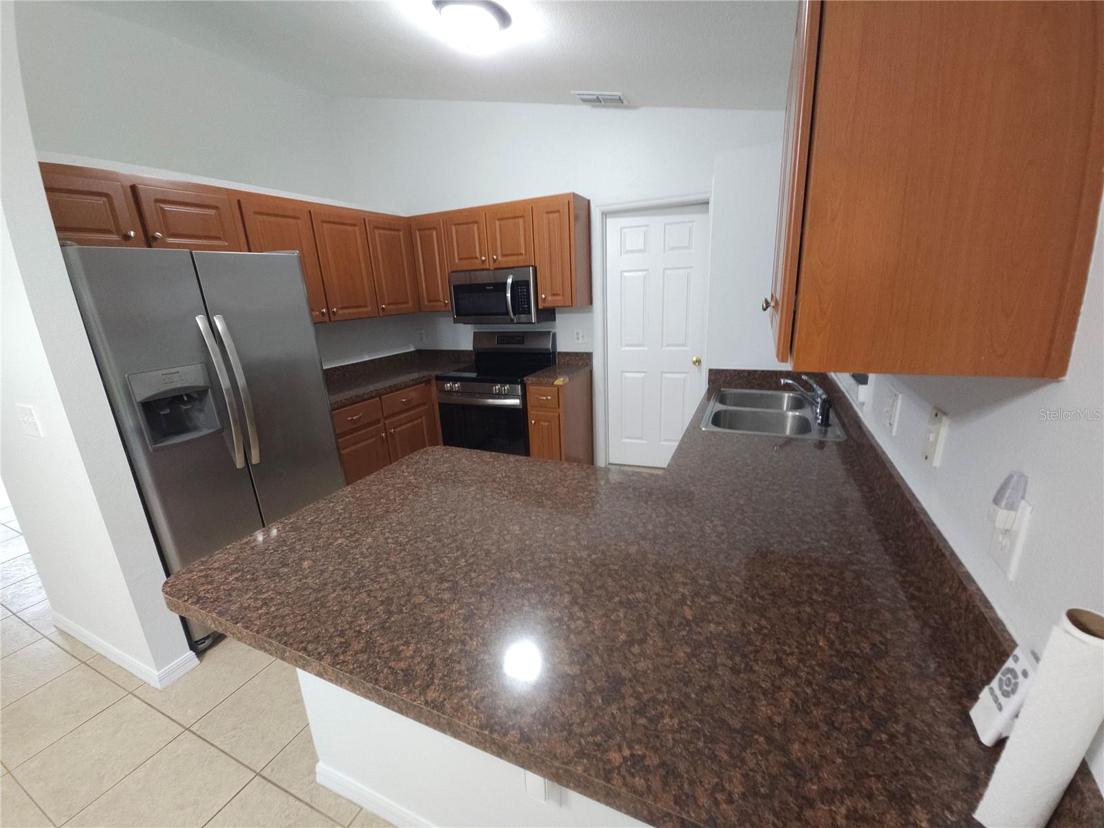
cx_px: 552
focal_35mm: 13
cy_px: 414
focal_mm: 2.2
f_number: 2.2
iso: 160
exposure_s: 1/15
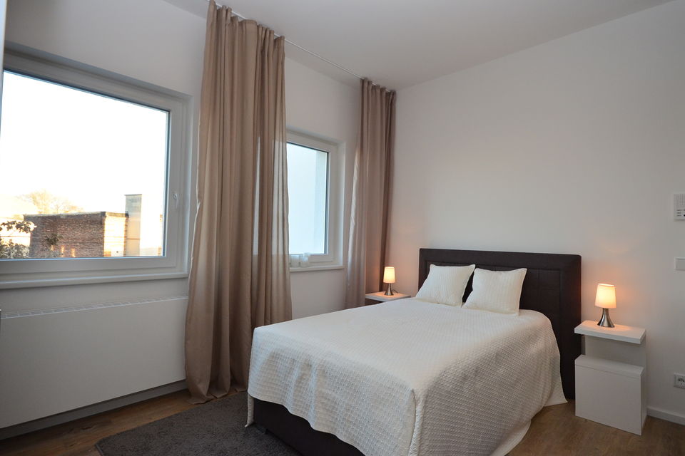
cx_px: 342
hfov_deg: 85.4
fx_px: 371
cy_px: 228
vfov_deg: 63.2
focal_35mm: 20
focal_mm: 13
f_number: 9
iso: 800
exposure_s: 1/100
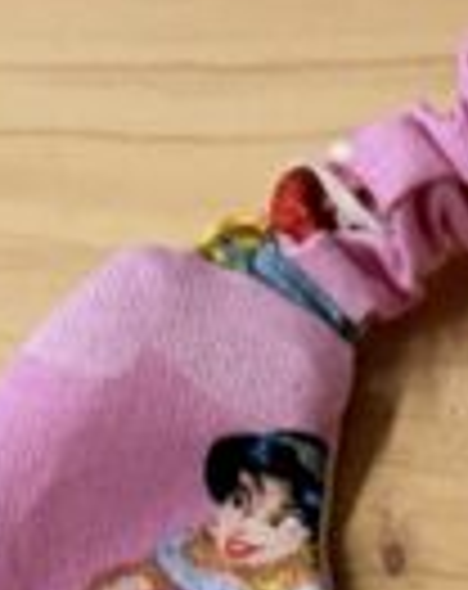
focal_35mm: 199
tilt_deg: -77.3
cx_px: 986
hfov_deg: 7.4
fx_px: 3462
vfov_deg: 7.9
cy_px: 2000
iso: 40
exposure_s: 1/100
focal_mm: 5.96
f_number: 1.6
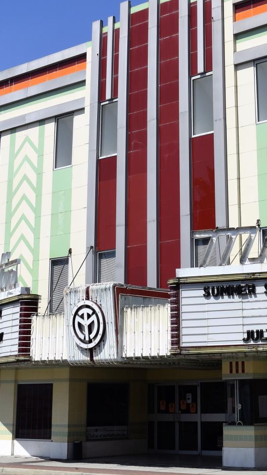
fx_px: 957
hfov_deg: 15.8
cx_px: 194
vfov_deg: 26.7
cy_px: 30
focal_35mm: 76
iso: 200
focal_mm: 24
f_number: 11
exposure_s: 1/500
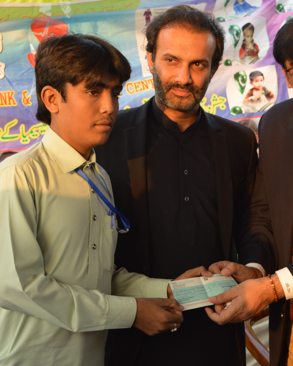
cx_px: 193
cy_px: 164
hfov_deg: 21.2
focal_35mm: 72
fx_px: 780
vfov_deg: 26.4
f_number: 5.6
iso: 320
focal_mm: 30
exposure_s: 1/125
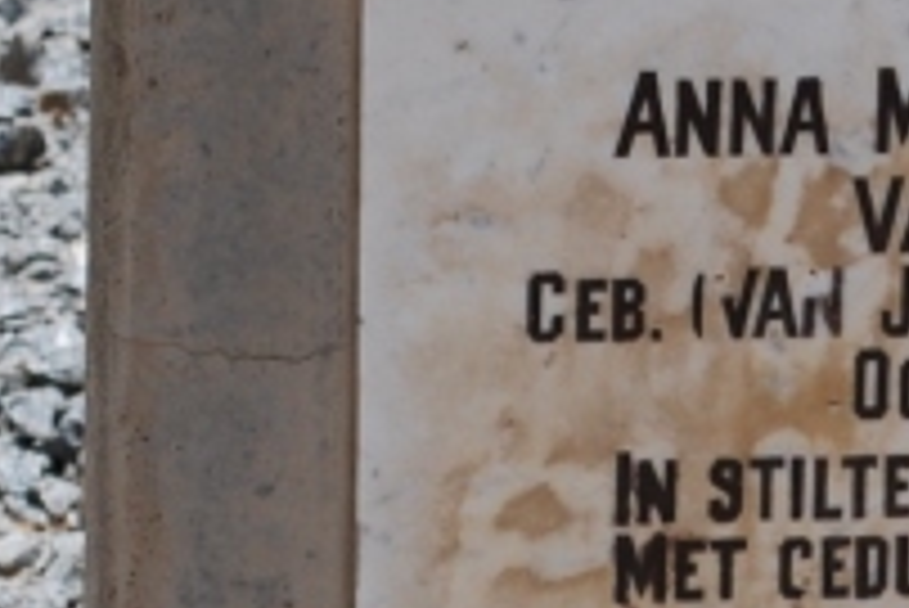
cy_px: 489
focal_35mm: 418
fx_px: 10550
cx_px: 1035
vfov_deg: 3.3
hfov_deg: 4.9
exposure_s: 1/250
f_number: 8
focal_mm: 55
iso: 100
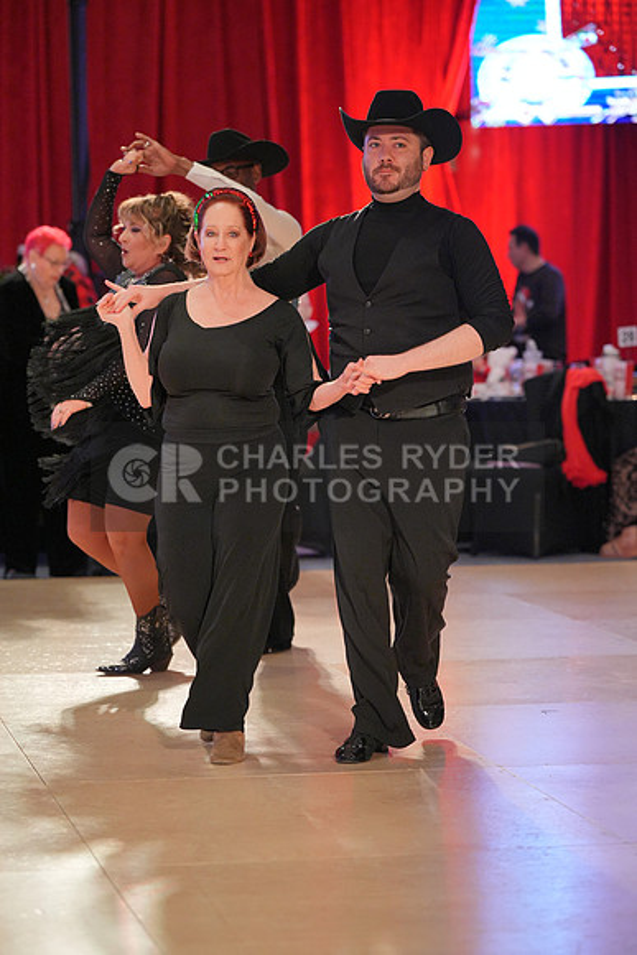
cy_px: 478
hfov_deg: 11.9
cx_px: 318
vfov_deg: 17.8
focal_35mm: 115
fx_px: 3050
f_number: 3.2
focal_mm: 115
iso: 3200
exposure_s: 1/400
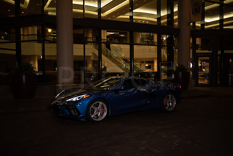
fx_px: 227
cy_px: 78
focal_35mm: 35
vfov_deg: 37.9
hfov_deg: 54.4
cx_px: 116
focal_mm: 35
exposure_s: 1/640
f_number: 1.4
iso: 800
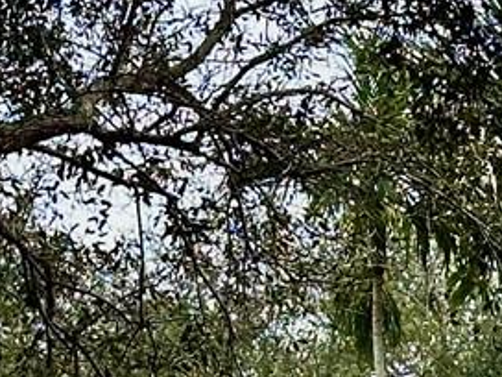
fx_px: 4090
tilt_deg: +3.0
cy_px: 691
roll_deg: -1.2
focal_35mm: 282
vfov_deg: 5.2
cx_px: 674
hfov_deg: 7.0
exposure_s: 1/1323
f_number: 1.78
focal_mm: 6.86
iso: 64
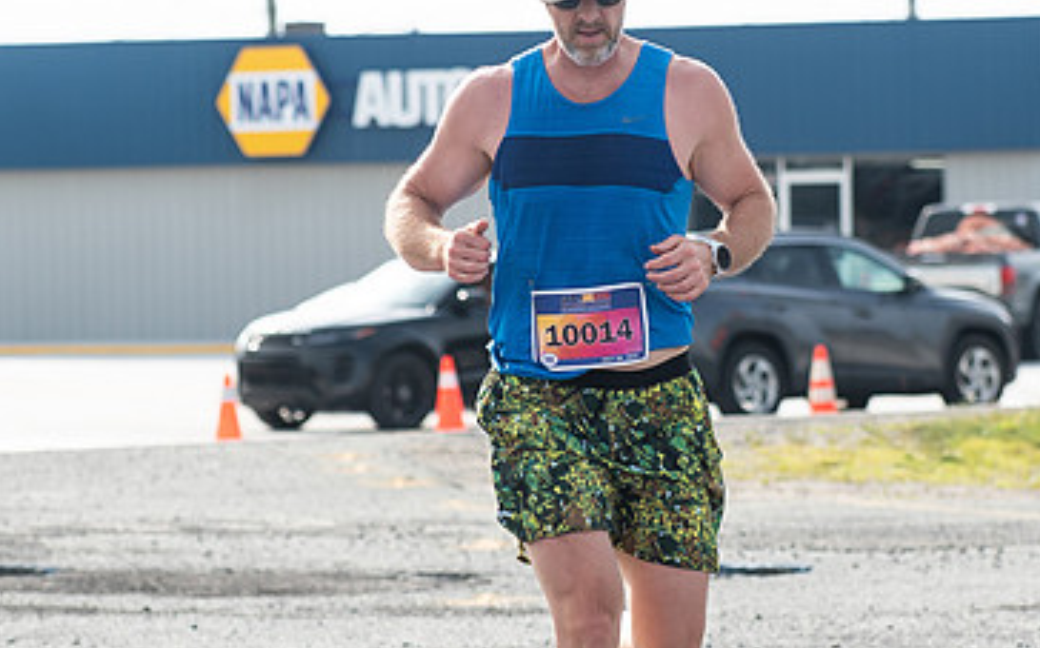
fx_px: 6515
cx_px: 569
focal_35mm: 230
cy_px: 135
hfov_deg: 9.1
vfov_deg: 5.7
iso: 250
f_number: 4.5
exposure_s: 1/1250
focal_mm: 86
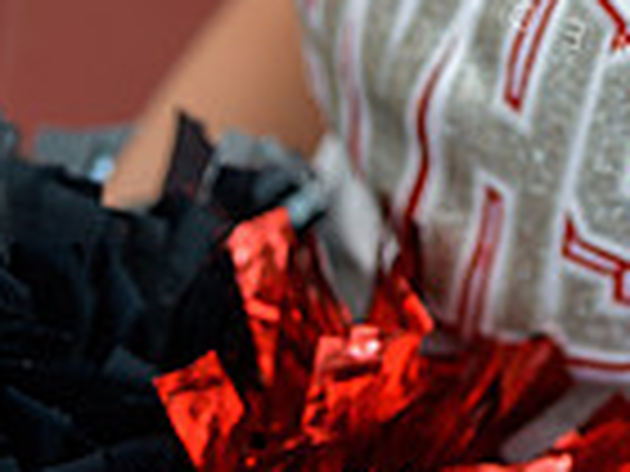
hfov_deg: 7.9
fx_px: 4514
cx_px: 652
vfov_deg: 5.8
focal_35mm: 248
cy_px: -508
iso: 250
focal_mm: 80
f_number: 2.8
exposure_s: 1/125
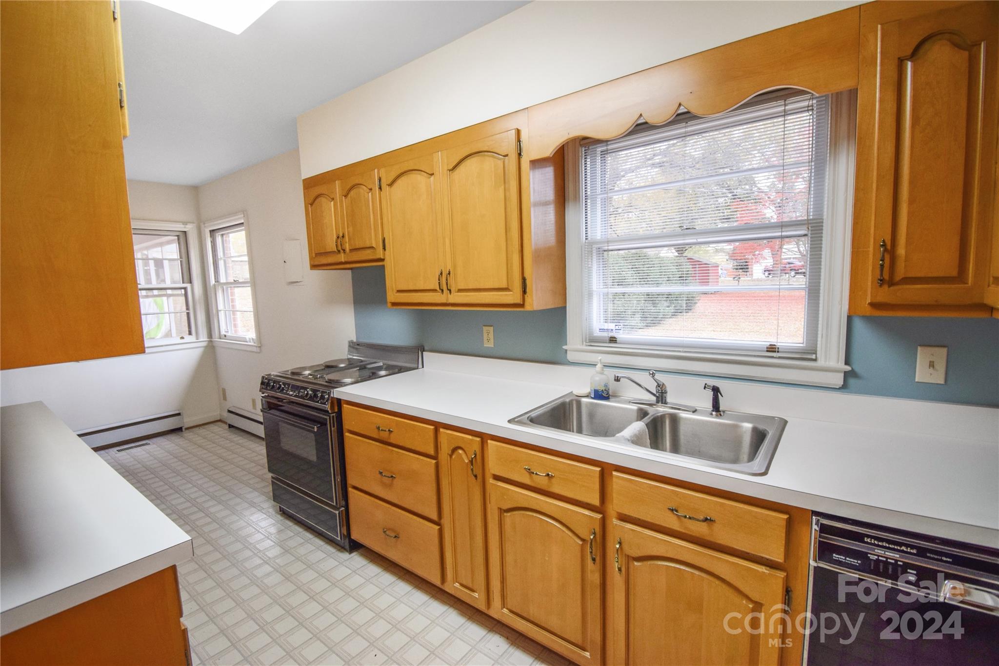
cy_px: 333
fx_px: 416
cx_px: 500
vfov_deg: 77.3
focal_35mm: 15
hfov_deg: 100.4
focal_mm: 10
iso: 800
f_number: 5
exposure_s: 1/100
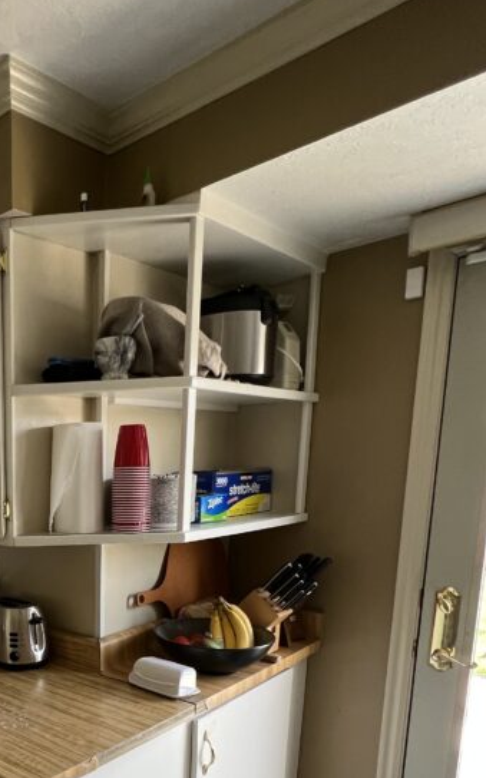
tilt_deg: -11.5
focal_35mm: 26
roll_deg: +2.0
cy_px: 579
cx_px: -17
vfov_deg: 66.3
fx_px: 551
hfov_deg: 40.6
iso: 125
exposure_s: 1/99
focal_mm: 1.57
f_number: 1.8
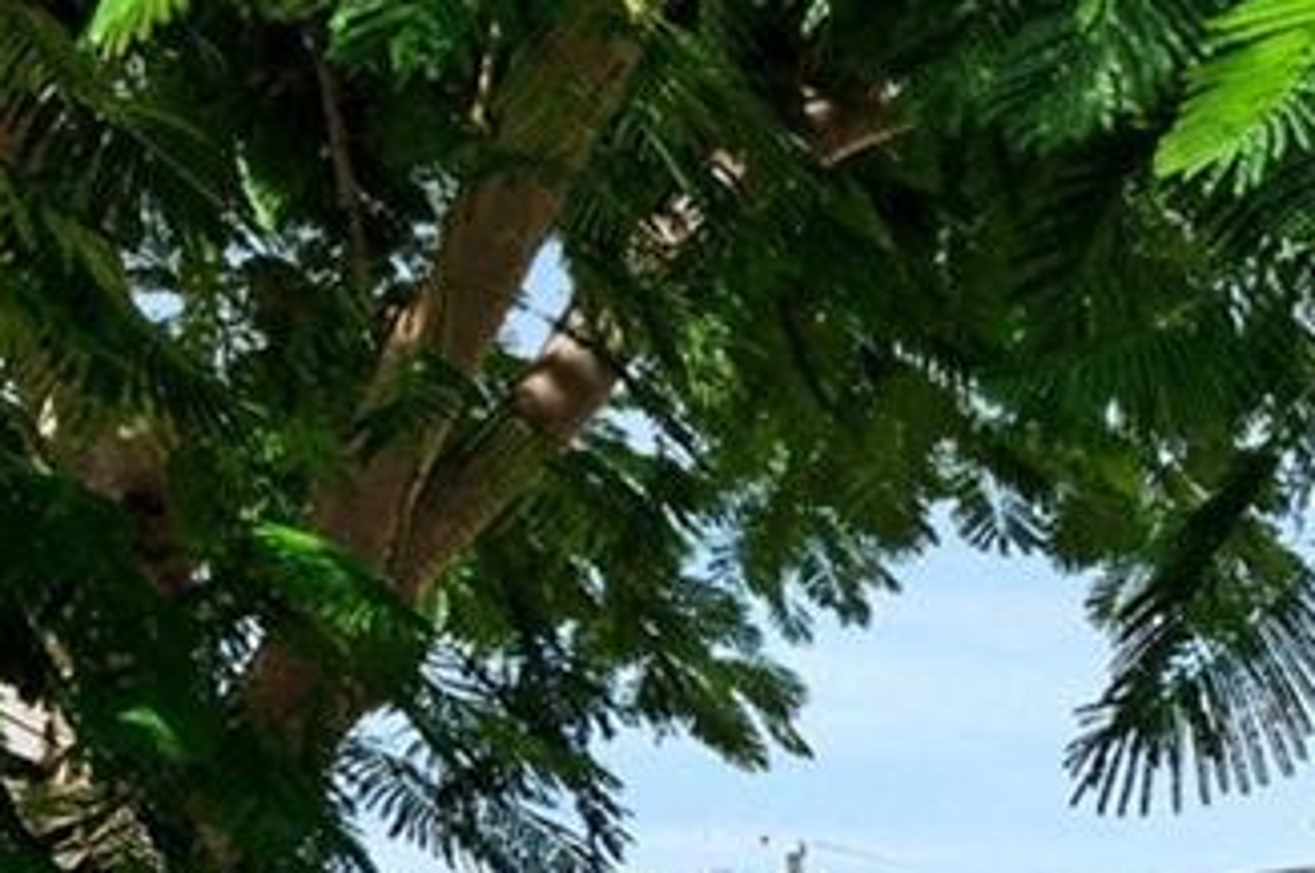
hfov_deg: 21.1
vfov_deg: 14.0
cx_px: 1701
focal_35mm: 88
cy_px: 1495
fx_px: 3210
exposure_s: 1/250
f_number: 8
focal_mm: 18
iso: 200
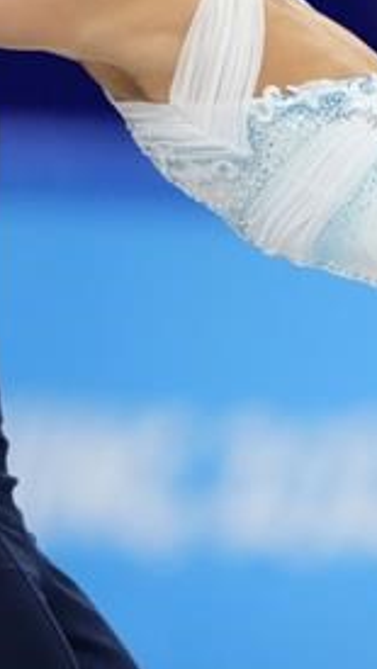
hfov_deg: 0.8
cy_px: 429
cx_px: 289
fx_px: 27646
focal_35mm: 1558
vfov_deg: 1.4
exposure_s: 1/4000
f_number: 2.8
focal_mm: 400
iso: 4000
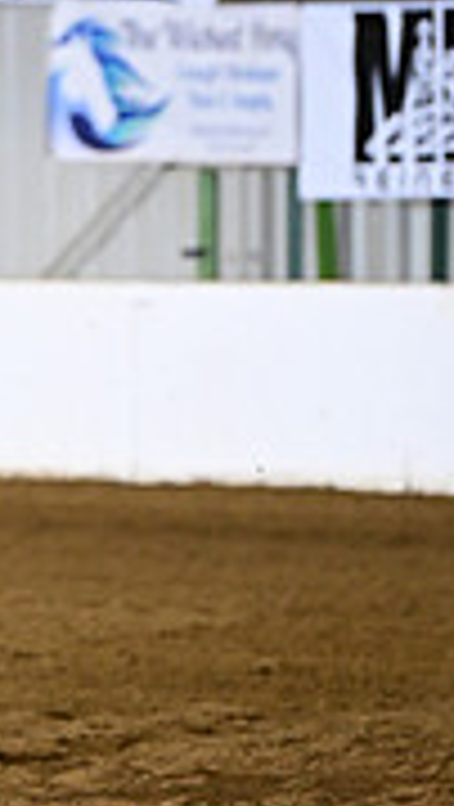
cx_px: -643
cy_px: 227
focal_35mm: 679
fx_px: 14497
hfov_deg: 1.8
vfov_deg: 3.2
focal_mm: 200
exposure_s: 1/200
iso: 2500
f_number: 4
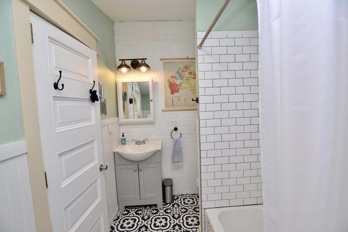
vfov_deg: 77.3
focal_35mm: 15
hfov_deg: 100.4
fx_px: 145
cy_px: 116
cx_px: 174
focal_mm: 10
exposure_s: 1/125
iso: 400
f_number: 5.6
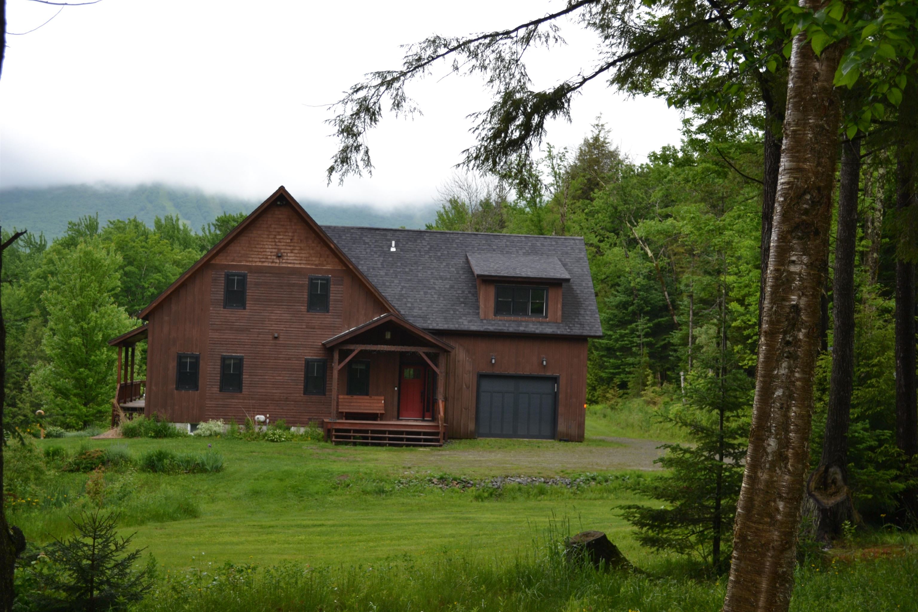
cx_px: 459
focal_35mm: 52
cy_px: 306
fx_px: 1339
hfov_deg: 37.9
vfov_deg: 25.8
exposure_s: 1/125
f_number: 5
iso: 125
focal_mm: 35
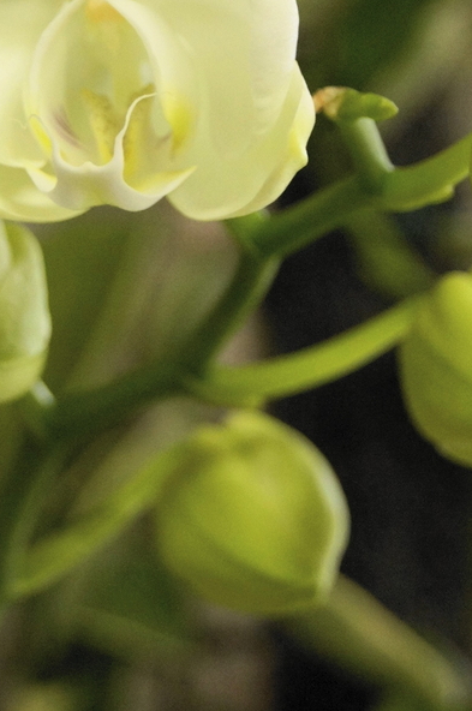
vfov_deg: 13.5
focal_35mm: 152
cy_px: 132
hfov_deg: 9.0
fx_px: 2998
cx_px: 100
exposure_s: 1/60
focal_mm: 50
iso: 1600
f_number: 5.6
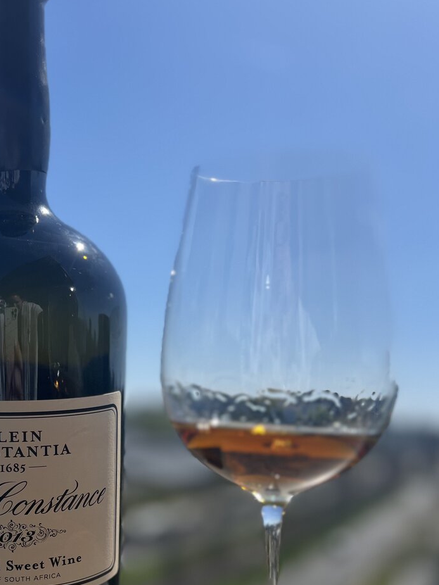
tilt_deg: -0.7
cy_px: 412
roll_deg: -3.8
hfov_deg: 31.6
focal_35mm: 45
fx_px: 761
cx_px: 113
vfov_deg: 41.3
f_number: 1.5
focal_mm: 5.7
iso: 50
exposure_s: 1/6993
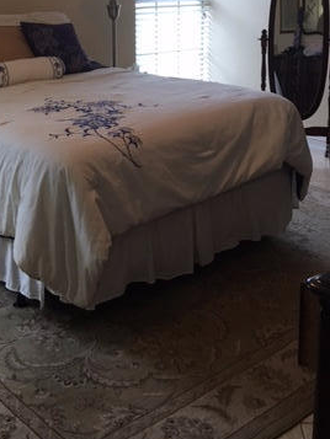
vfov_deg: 35.7
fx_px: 661
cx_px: 133
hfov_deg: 28.0
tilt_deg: -10.6
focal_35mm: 52
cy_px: 93
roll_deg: +0.3
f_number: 2.2
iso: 40
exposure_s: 1/30
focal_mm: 4.15
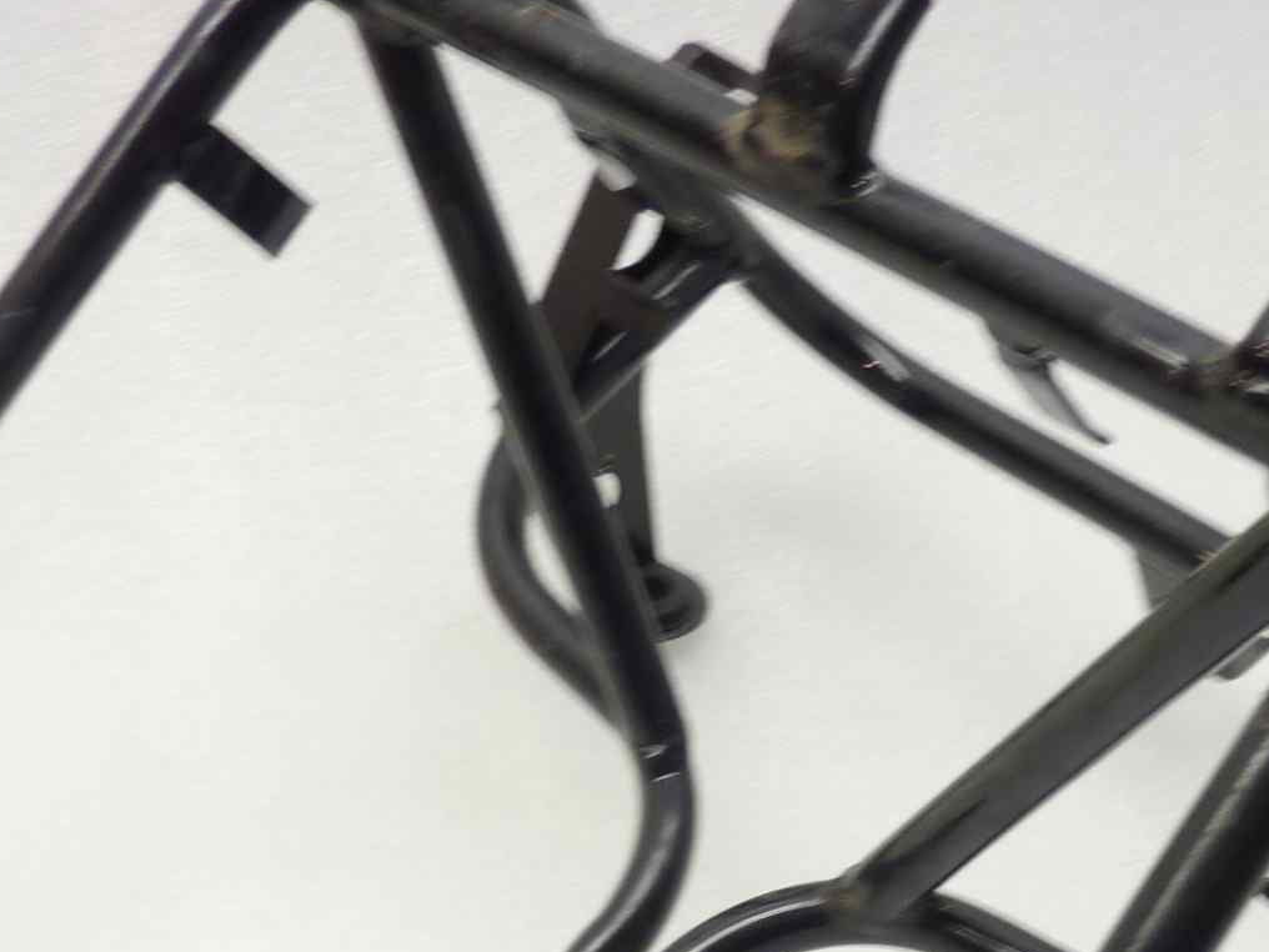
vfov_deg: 22.2
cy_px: 1009
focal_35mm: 63
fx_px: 2310
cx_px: 719
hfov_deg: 30.7
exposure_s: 1/13
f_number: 3.3
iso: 80
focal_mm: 4.1
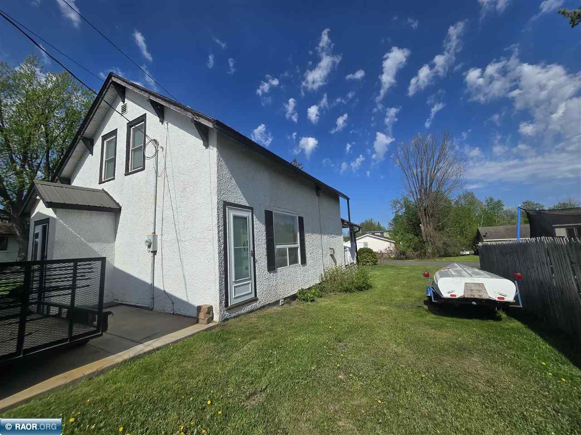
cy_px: 218
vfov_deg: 89.9
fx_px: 218
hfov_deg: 106.2
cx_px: 290
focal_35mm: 13
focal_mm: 2.2
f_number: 2.2
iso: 50
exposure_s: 1/3502
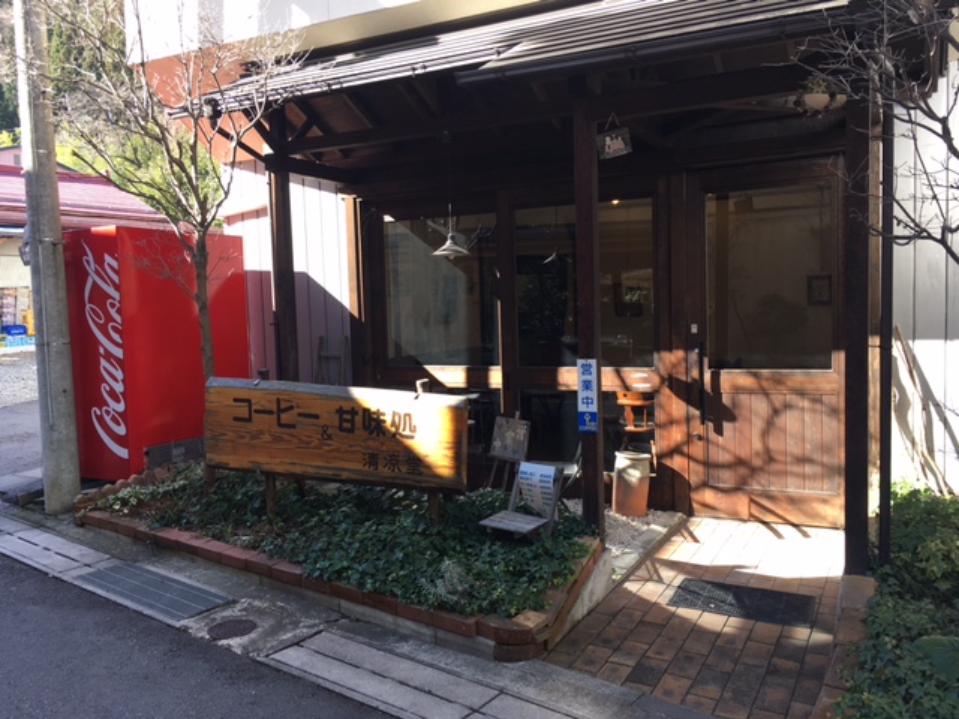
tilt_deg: -4.9
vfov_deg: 48.2
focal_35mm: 29
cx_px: 480
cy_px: 360
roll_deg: +2.0
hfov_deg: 61.7
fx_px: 803
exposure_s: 1/120
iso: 25
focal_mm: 4.15
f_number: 2.2
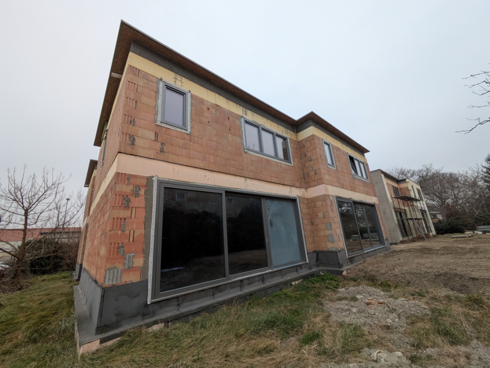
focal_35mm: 14
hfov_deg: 102.0
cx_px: 245
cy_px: 184
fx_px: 198
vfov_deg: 85.7
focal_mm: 1.83
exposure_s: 1/406
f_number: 2.2
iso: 52
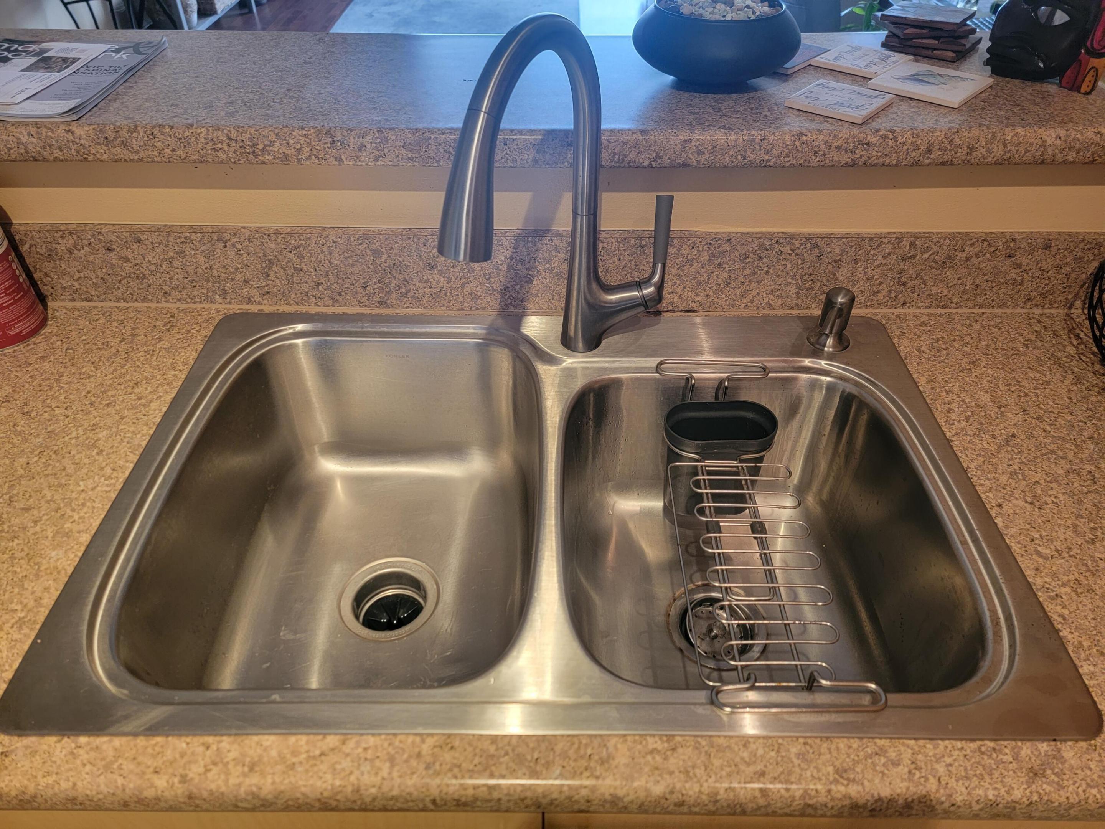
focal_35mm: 24
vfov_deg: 56.8
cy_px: 414
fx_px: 766
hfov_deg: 71.6
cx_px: 552
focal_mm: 6.7
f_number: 1.8
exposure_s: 1/40
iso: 250
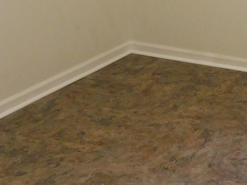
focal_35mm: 93
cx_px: 289
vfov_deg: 14.7
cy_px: -100
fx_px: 664
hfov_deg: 19.9
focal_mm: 5.3
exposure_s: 1/20
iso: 400
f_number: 3.2
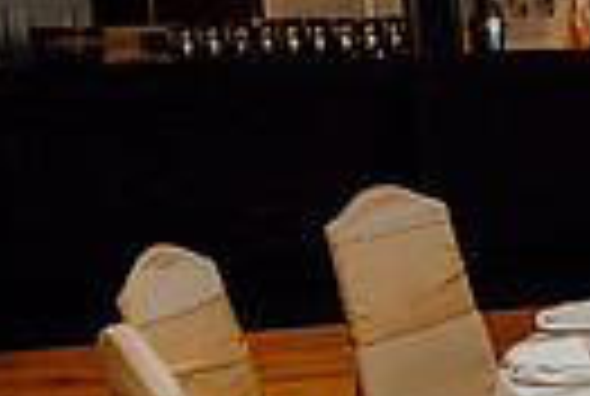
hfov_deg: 16.4
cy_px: 250
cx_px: 1031
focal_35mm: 106
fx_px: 1741
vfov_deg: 13.0
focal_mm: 24
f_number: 2.8
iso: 1250
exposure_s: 1/200
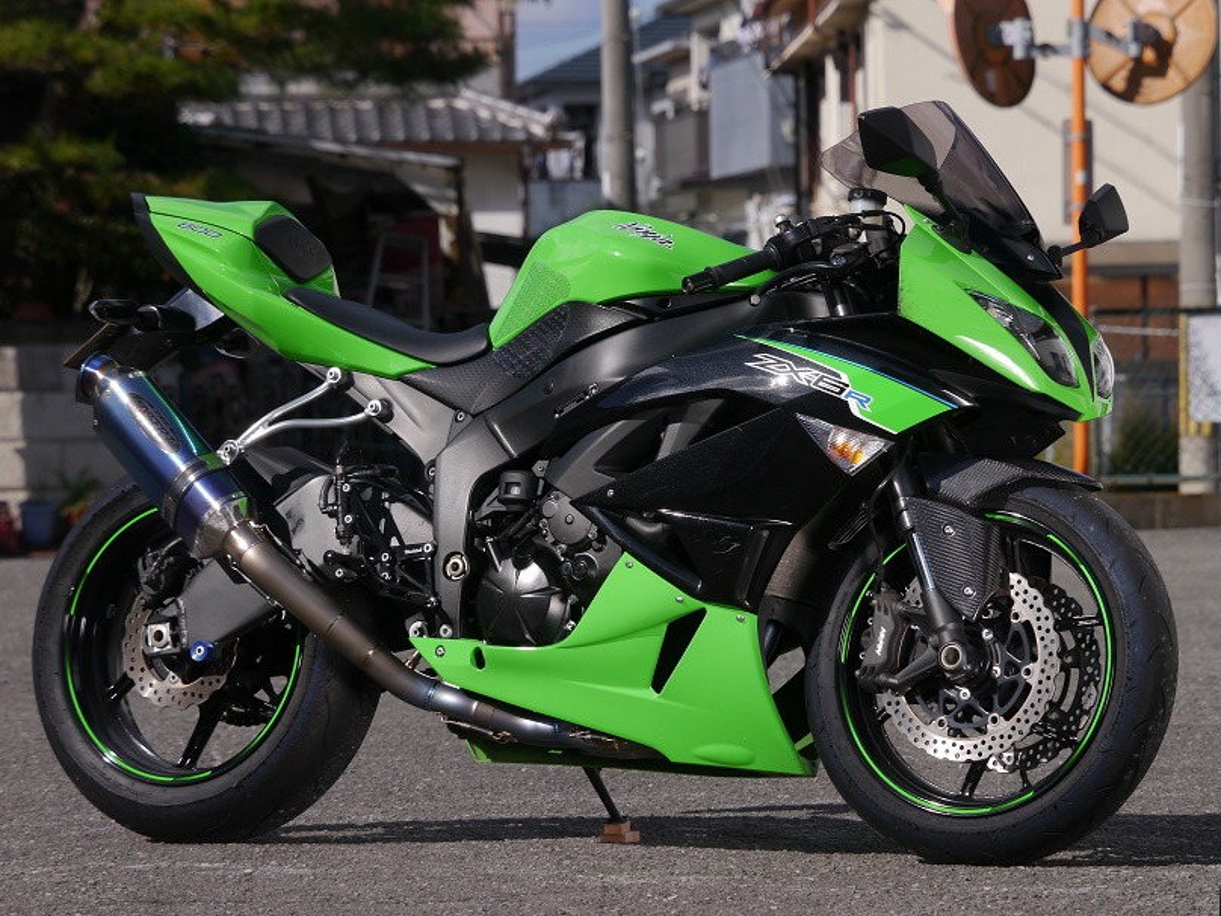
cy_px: 458
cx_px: 610
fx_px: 7548
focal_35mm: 214
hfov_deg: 9.2
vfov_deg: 6.9
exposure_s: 1/640
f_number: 8
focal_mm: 107
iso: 160
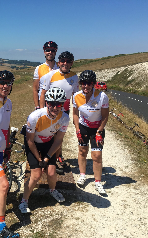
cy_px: 121
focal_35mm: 42
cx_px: 1
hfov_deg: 28.7
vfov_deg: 47.2
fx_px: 271
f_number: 2.2
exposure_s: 1/2198
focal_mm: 4.15
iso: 25
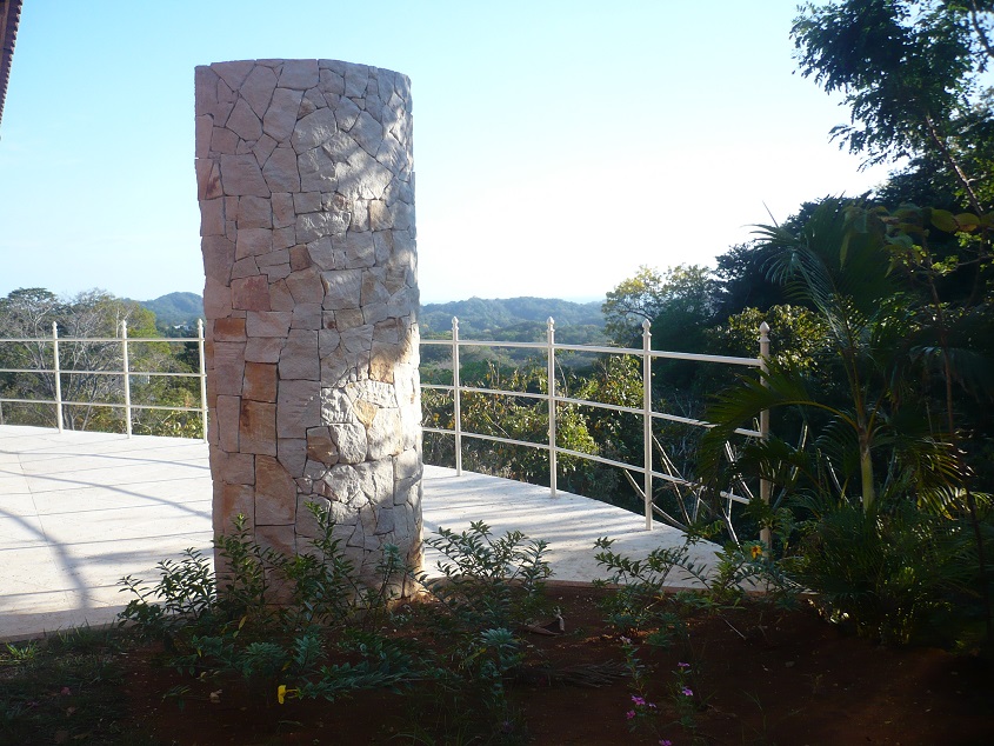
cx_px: 497
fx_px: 1005
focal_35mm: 35
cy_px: 373
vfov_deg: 40.7
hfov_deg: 52.6
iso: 100
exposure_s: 1/500
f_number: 2.8
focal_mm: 5.8
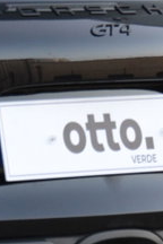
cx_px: 117
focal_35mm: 841
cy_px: 1
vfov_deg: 2.5
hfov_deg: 1.6
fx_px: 5709
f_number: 5.6
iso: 400
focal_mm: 105
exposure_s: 1/125
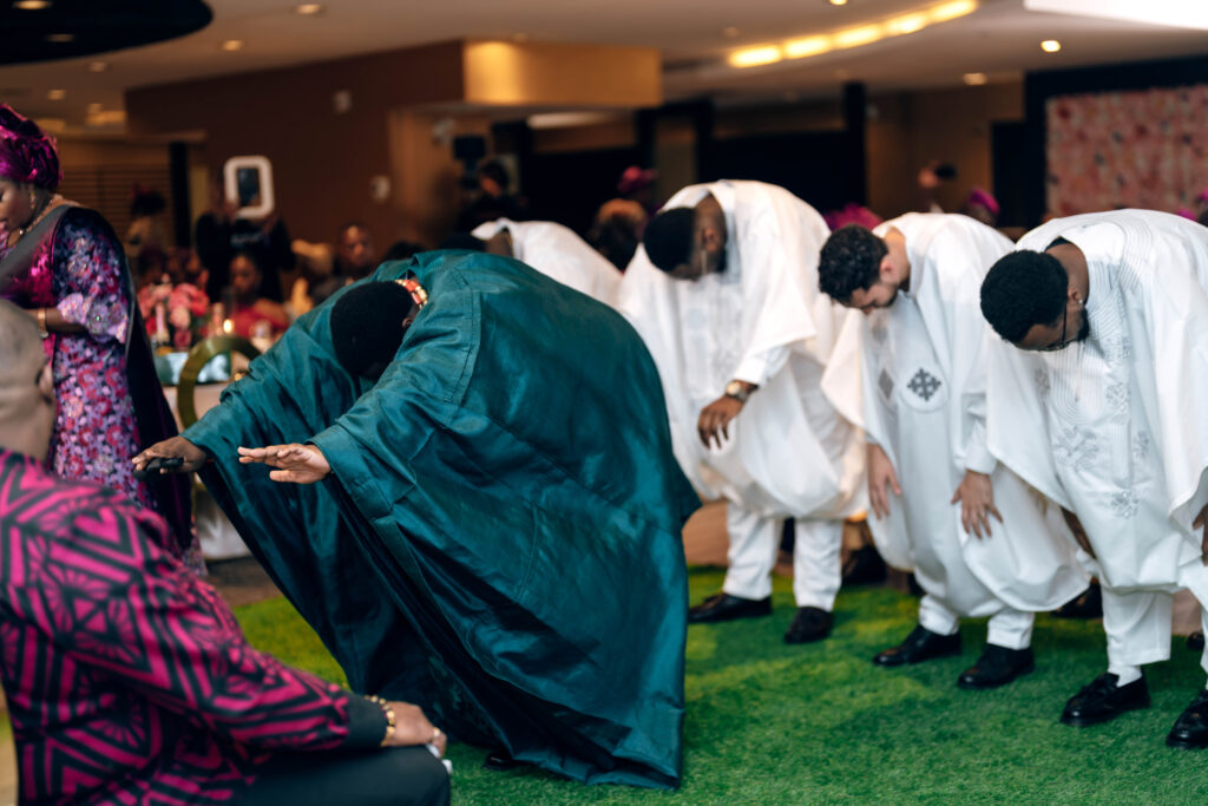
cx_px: 604
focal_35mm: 50
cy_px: 403
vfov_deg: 27.0
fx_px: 1678
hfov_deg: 39.6
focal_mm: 50
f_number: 1.2
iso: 160
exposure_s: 1/200
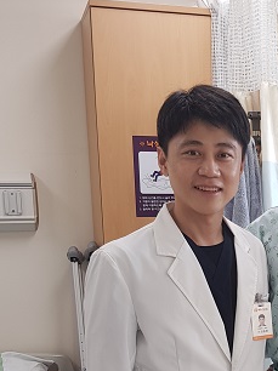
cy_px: 324
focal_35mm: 68
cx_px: 316
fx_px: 729
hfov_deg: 20.5
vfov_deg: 27.7
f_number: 1.7
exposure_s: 1/60
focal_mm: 4.3
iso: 50
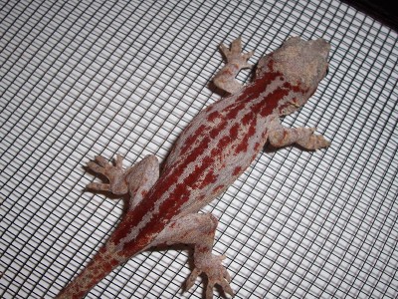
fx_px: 483
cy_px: 150
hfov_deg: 44.8
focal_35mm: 42
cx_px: 199
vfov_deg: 34.3
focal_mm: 7
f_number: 3
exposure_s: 1/60
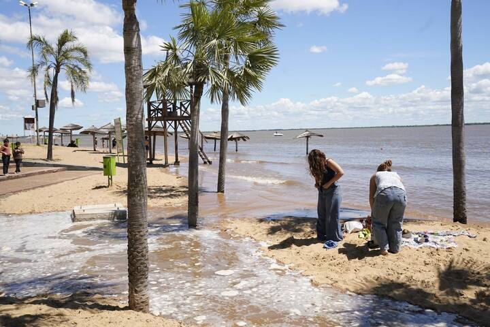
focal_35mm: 32
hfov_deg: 58.7
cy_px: 164
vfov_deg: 41.1
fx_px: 436
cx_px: 245
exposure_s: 1/1250
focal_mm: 32
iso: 400
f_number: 7.1
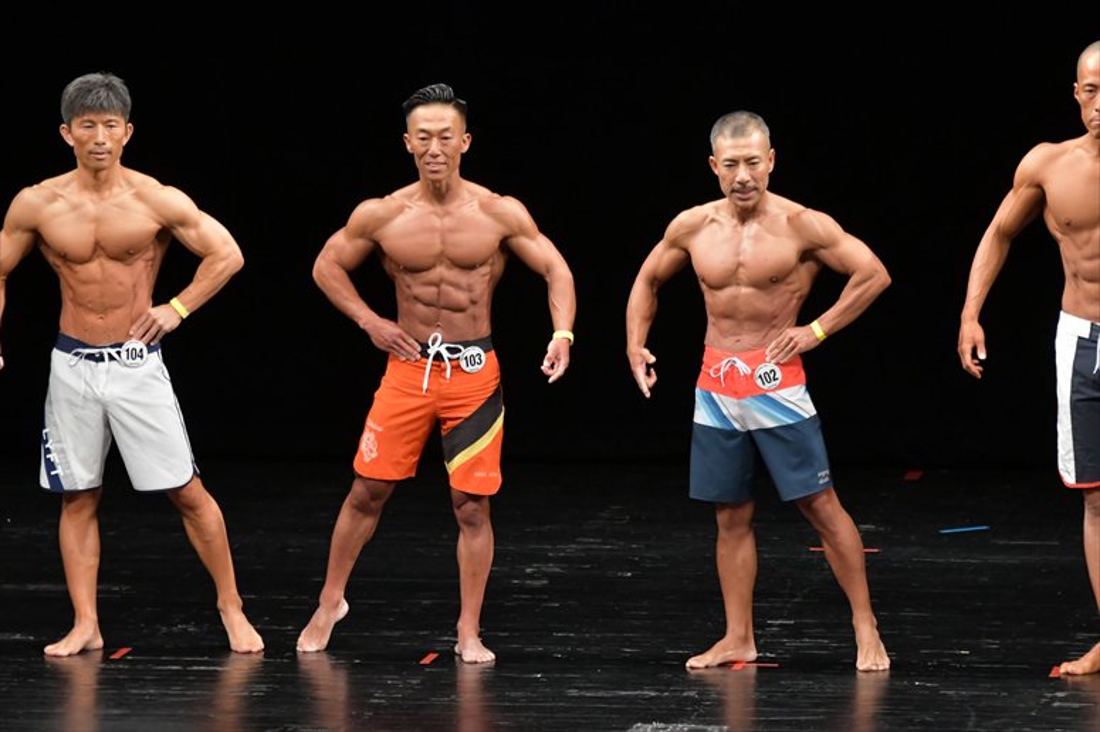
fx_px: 8246
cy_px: 366
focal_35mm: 270
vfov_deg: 5.1
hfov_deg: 7.6
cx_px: 550
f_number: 5.6
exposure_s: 1/400
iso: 3200
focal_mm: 180
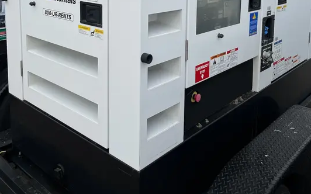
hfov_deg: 51.6
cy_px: 1
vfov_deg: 31.1
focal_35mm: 38
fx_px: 322
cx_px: 160
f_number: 1.6
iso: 50
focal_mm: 5.1
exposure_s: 1/3521
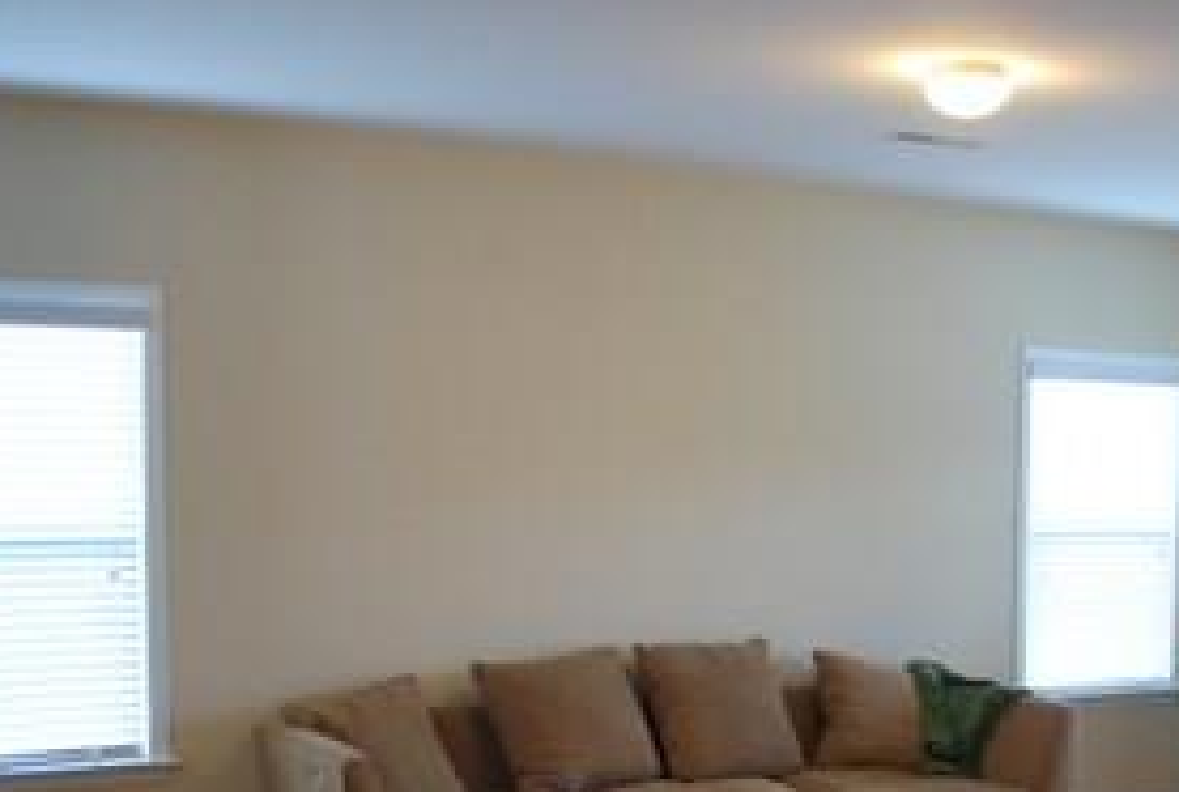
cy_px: 611
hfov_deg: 37.5
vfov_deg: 25.7
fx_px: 1707
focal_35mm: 52
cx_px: 830
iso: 200
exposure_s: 1/25
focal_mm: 20
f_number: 3.8
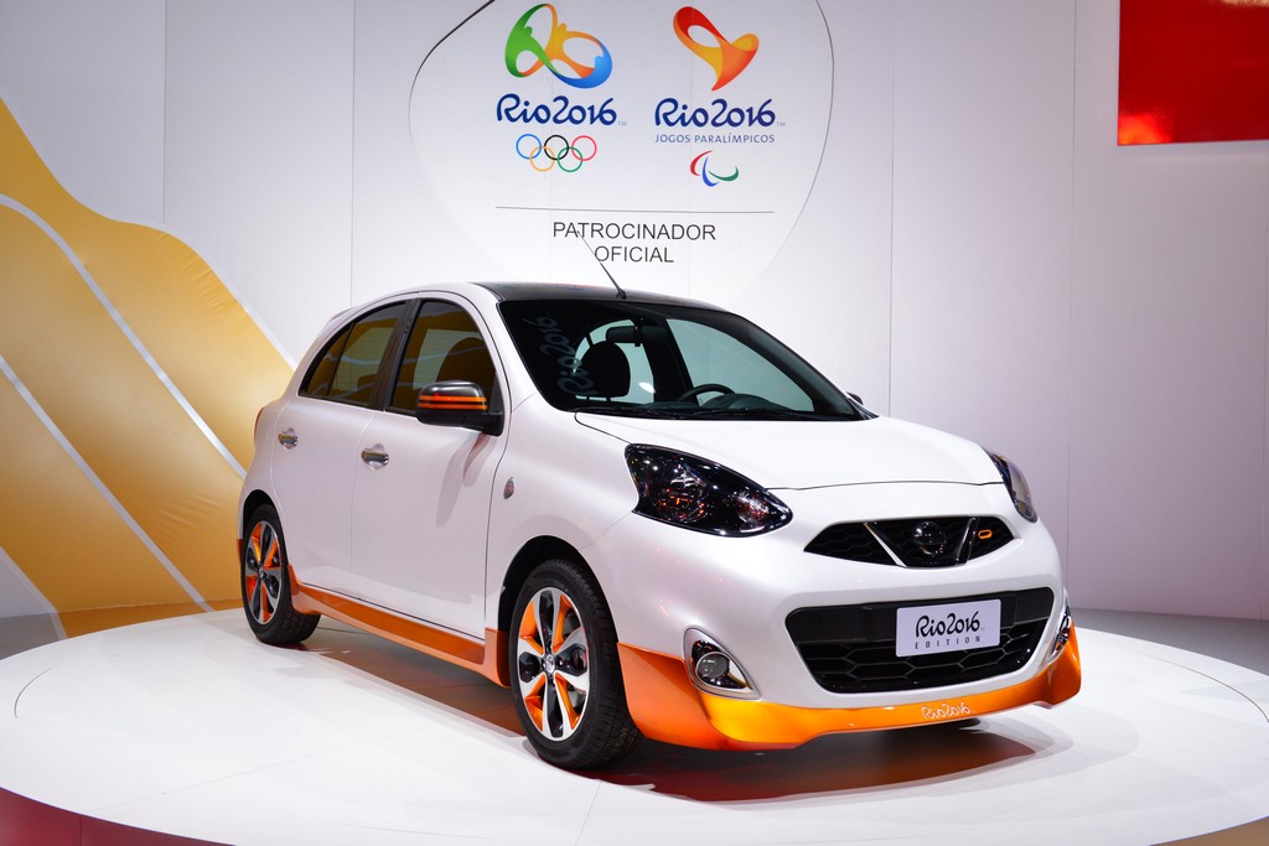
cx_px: 634
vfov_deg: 31.9
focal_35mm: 42
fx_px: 1481
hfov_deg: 46.4
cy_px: 423
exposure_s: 1/80
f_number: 5.6
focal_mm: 42
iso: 800
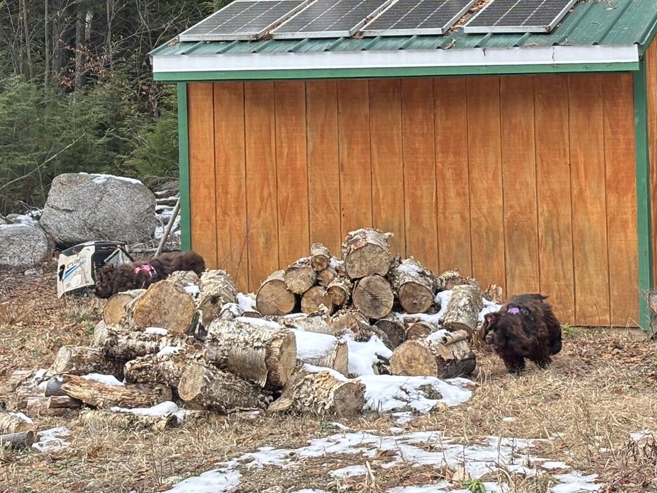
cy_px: 39
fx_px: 1936
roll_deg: +0.1
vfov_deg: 14.3
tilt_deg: +0.6
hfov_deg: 19.3
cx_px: 335
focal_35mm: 102
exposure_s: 1/214
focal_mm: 5.96
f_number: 1.6
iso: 32
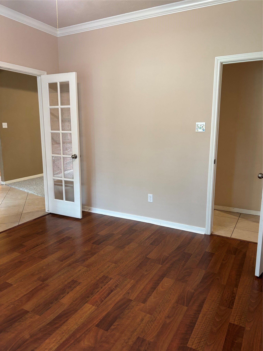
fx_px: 263
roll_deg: -0.5
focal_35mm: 26
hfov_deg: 53.1
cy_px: 176
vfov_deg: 67.3
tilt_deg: -10.9
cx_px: 132
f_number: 1.6
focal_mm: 5.96
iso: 250
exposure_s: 1/60
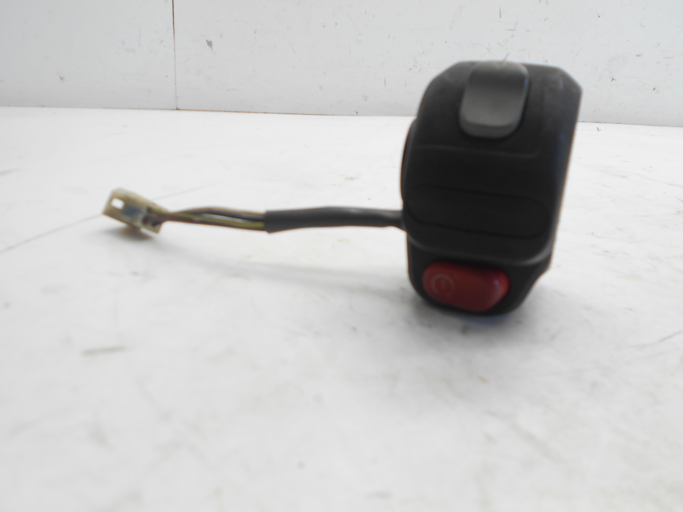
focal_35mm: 30
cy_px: 256
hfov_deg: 60.0
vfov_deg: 46.8
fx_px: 592
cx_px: 342
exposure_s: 1/40
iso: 80
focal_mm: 5.1
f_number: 3.4
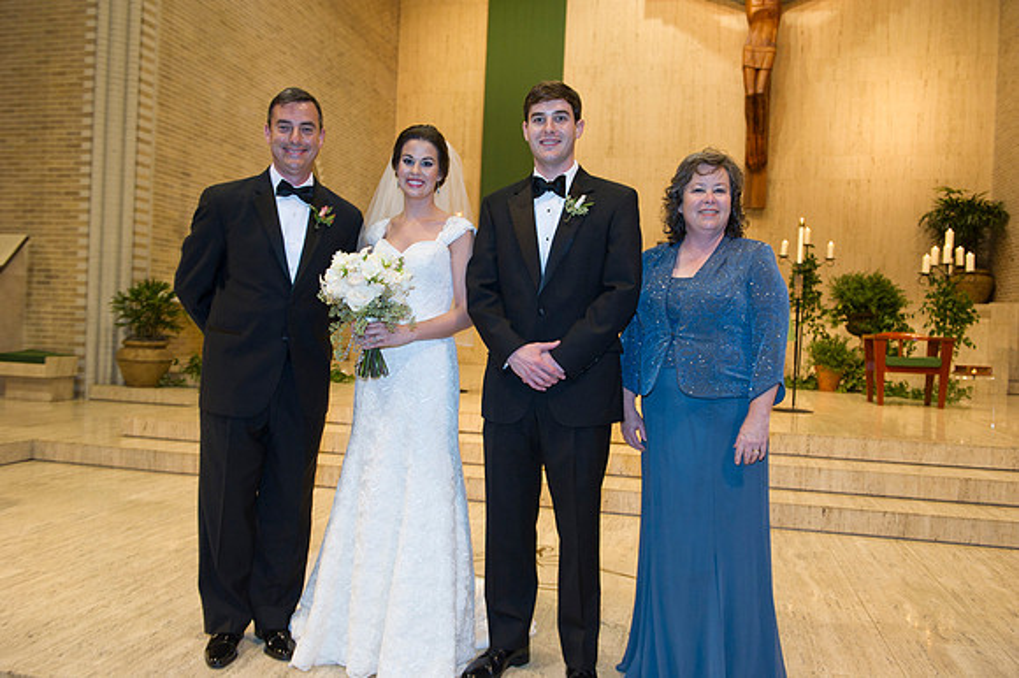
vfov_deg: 42.3
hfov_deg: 60.3
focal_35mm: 31
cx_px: 510
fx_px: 877
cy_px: 339
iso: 1600
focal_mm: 31
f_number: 5
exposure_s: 1/80
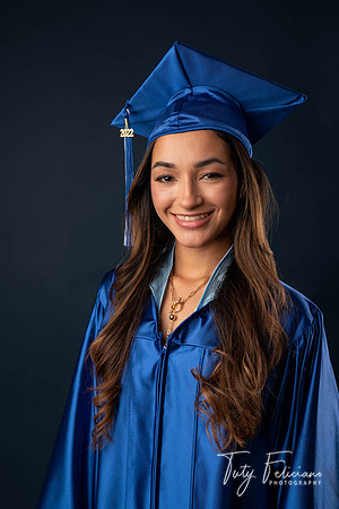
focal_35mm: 56
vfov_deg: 35.6
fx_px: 791
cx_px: 170
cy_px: 254
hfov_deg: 24.2
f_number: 5.6
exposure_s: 1/100
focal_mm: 56
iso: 200
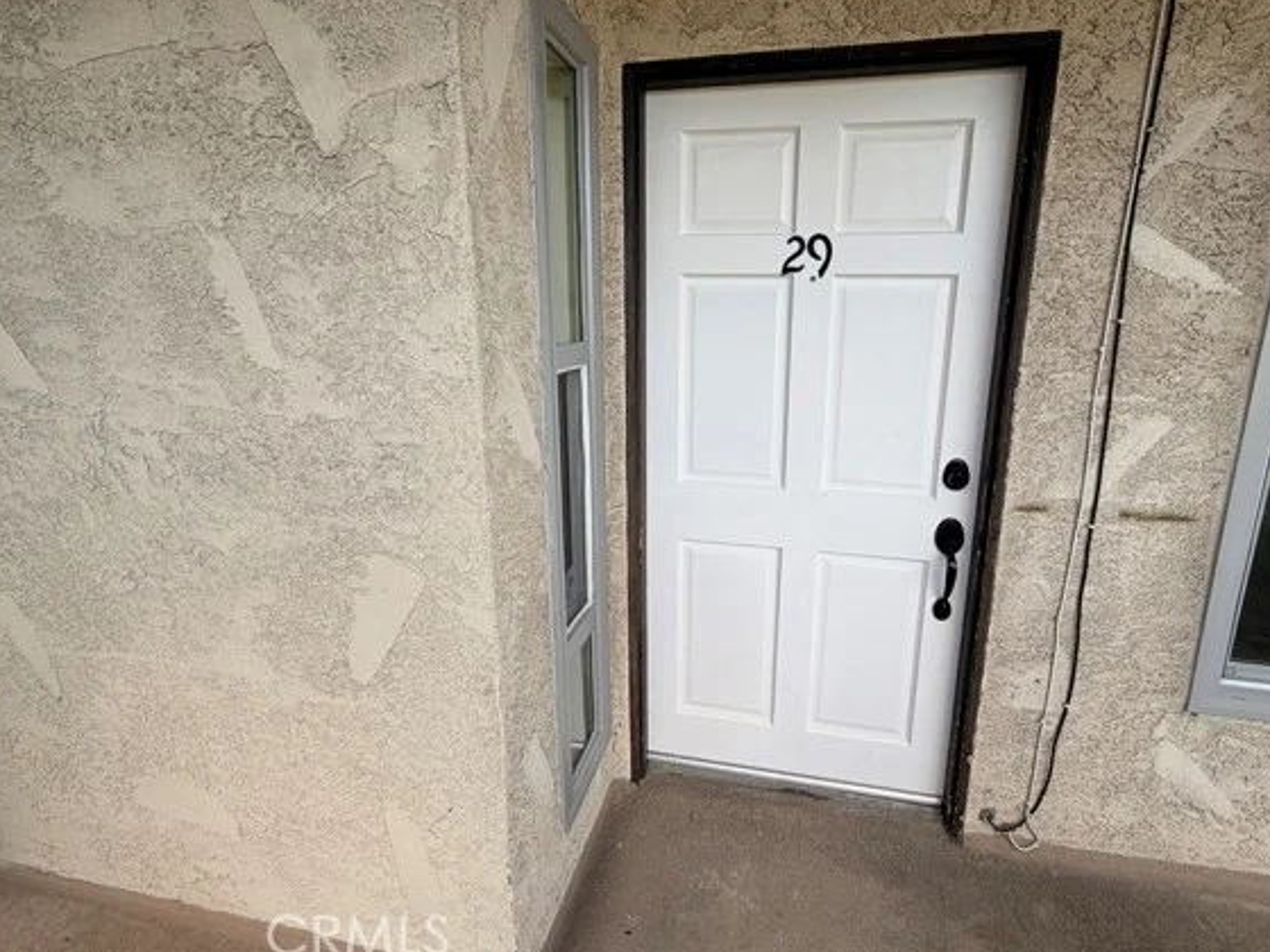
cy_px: 424
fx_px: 587
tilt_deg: -10.7
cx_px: 701
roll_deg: -1.3
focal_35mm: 16
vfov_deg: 77.8
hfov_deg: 94.2
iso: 40
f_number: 2.2
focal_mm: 2.22
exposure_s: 1/211
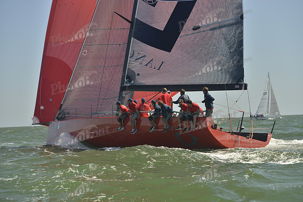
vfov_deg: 19.5
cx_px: 152
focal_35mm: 70
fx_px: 589
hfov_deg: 28.8
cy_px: 101
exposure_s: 1/1000
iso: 280
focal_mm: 70
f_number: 5
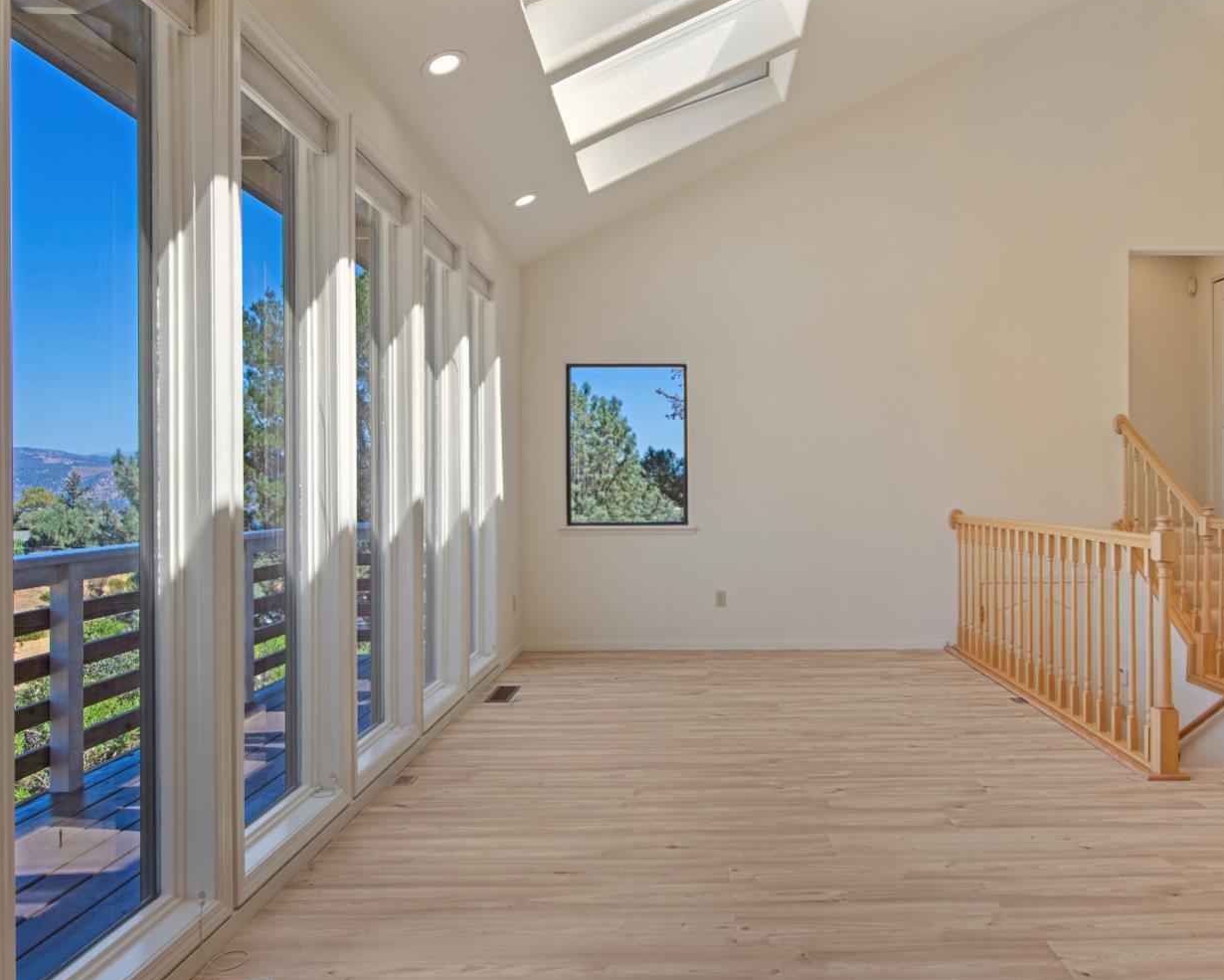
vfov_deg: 58.8
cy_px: 487
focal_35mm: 24
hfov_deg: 69.8
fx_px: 869
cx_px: 711
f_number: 6.3
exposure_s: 1/160
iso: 100
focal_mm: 14
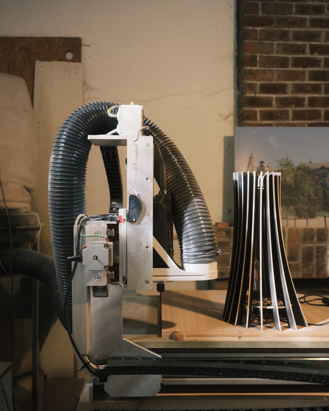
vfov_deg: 45.7
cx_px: 165
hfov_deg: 37.3
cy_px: 235
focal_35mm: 40
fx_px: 487
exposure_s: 1/28
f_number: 2.8
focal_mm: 23
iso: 800
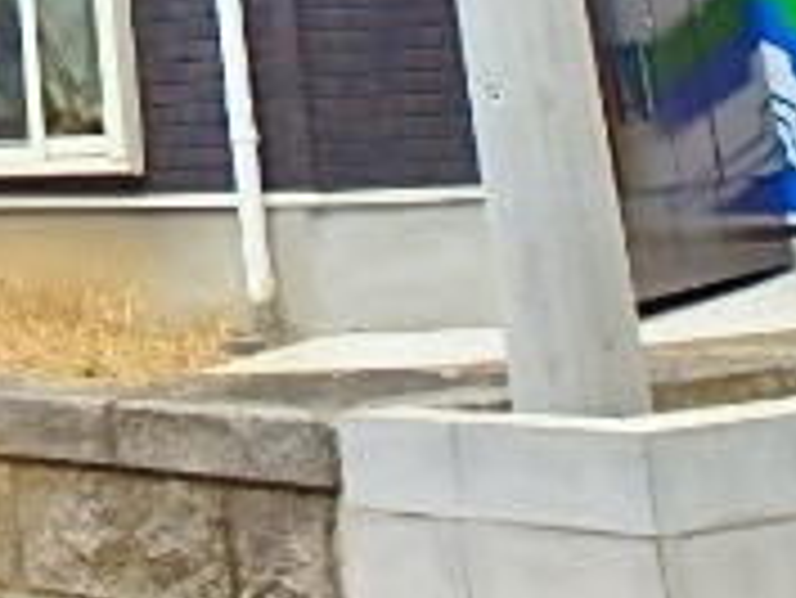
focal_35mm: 76
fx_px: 1749
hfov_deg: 22.8
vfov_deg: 16.8
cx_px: -243
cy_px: -405
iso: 125
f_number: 3.5
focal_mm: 3.7
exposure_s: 1/200
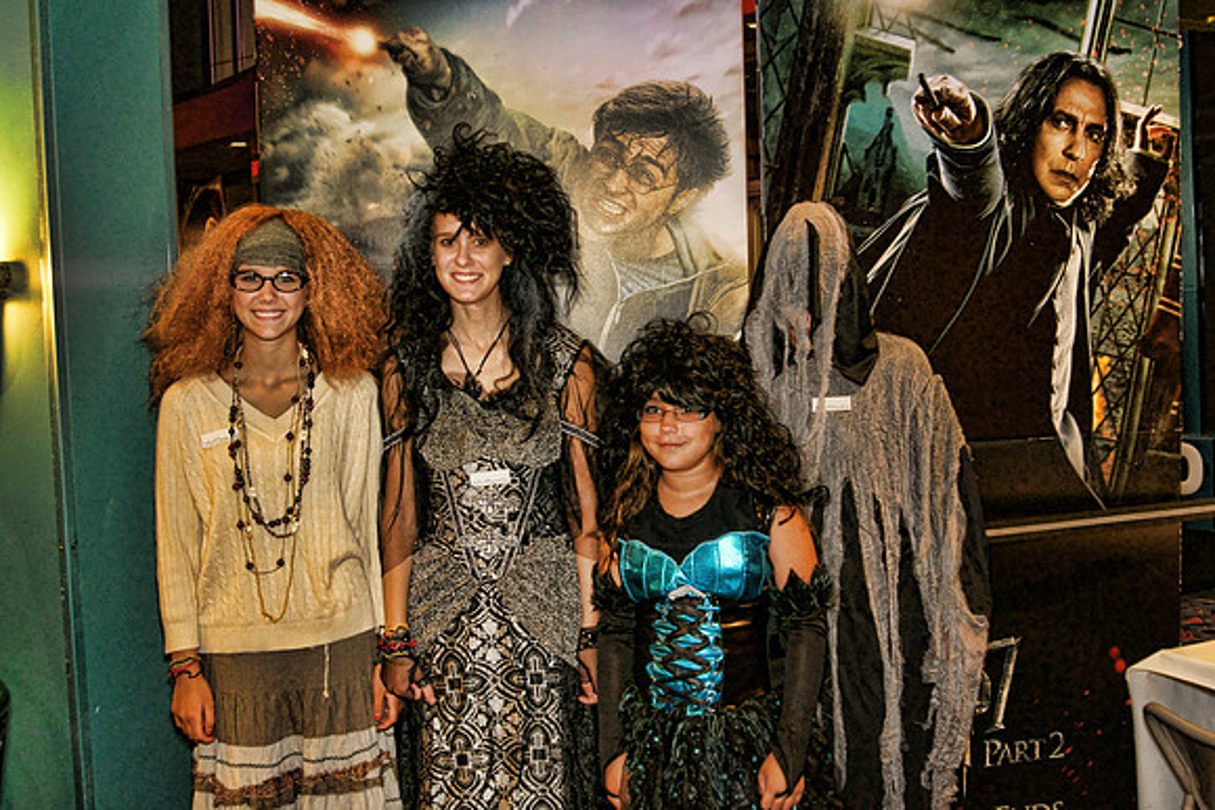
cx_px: 608
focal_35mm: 42
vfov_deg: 31.9
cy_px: 405
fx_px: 1418
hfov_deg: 46.4
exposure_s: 1/60
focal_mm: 28
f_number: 3.2
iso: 800
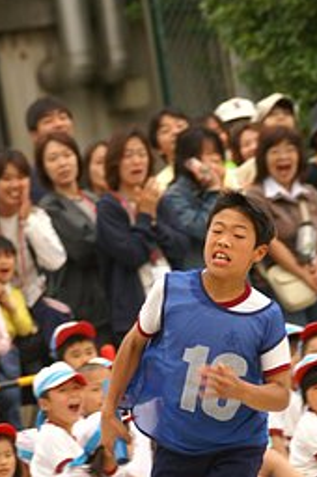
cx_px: 175
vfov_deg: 3.4
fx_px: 7959
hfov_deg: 2.3
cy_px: 361
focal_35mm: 601
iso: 100
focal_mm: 200
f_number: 5
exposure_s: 1/200
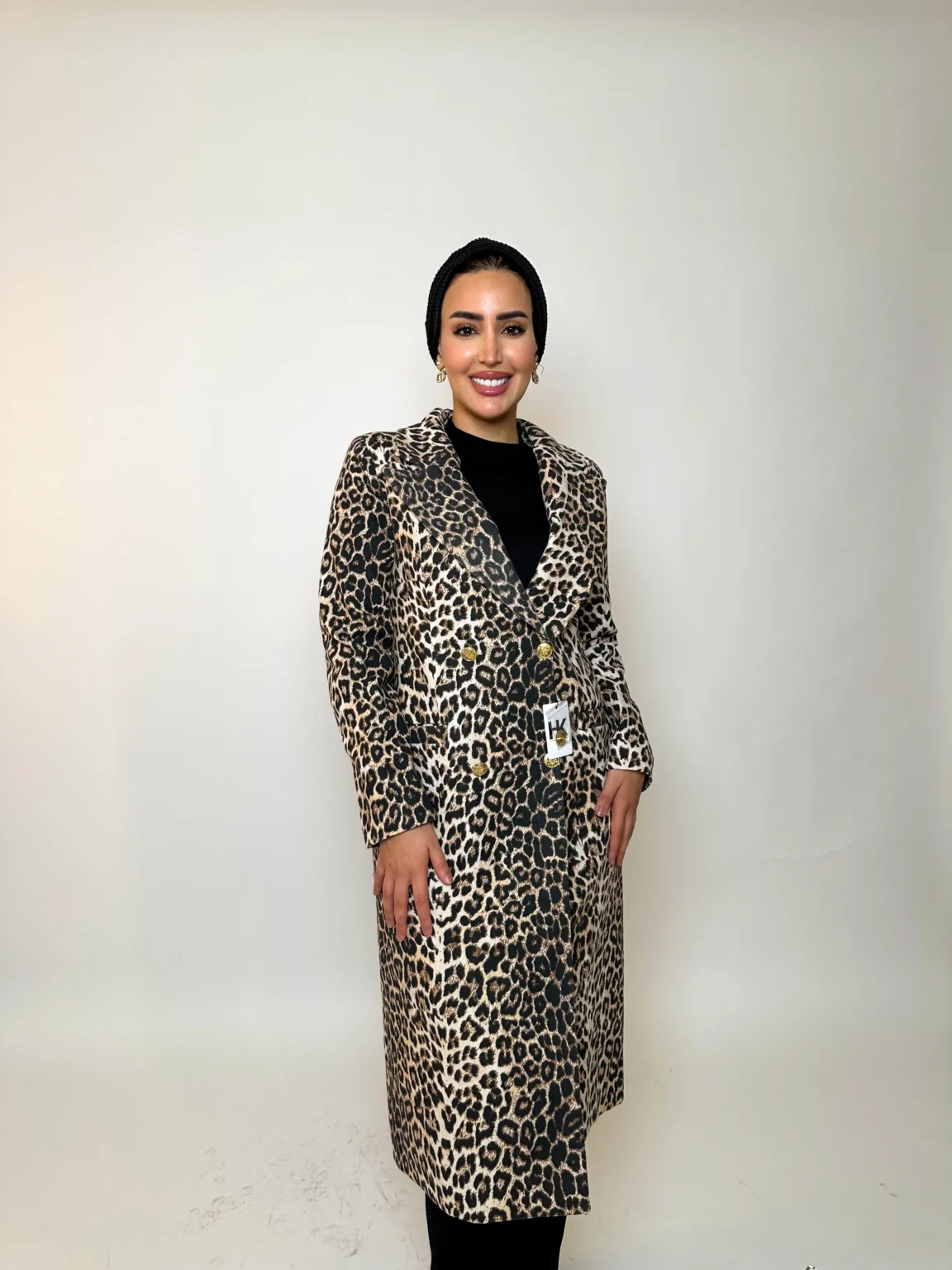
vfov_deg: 71.6
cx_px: 476
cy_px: 635
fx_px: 880
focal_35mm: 24
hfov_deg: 56.8
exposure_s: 1/120
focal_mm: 6.86
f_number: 1.8
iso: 64
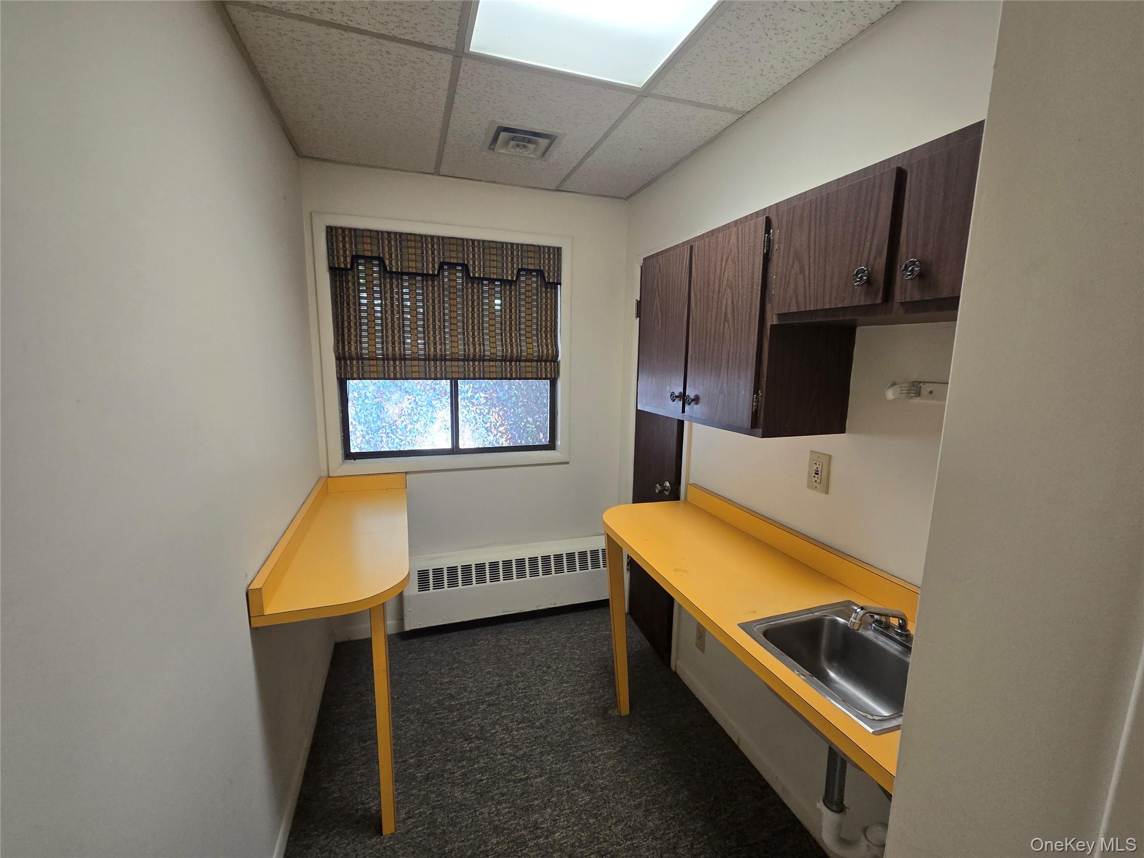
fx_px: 430
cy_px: 429
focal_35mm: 13
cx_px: 572
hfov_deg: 106.2
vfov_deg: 89.9
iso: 160
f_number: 2.2
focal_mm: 2.2
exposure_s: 1/60
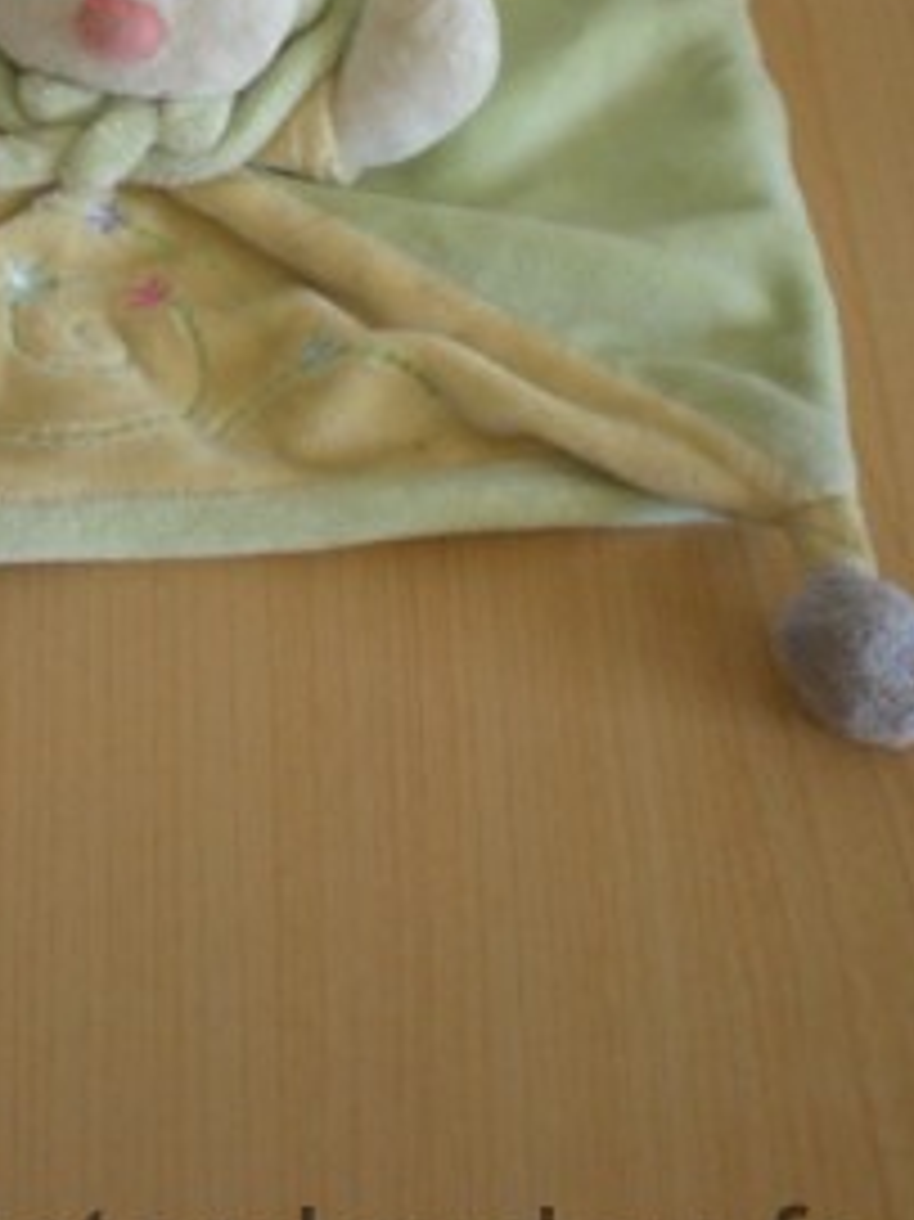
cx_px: 171
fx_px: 2572
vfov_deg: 26.0
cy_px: 180
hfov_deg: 19.9
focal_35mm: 73
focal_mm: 6.3
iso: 200
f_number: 3.1
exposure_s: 1/26.8
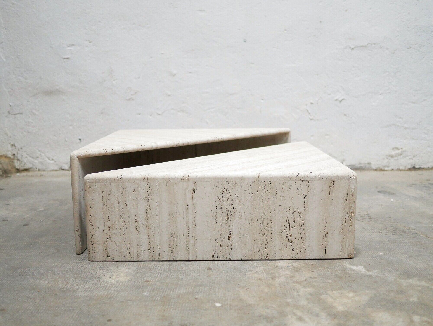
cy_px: 163
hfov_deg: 46.8
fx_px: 501
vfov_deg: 36.0
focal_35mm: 40
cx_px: 216
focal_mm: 20
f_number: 1.7
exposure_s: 1/60
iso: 2000
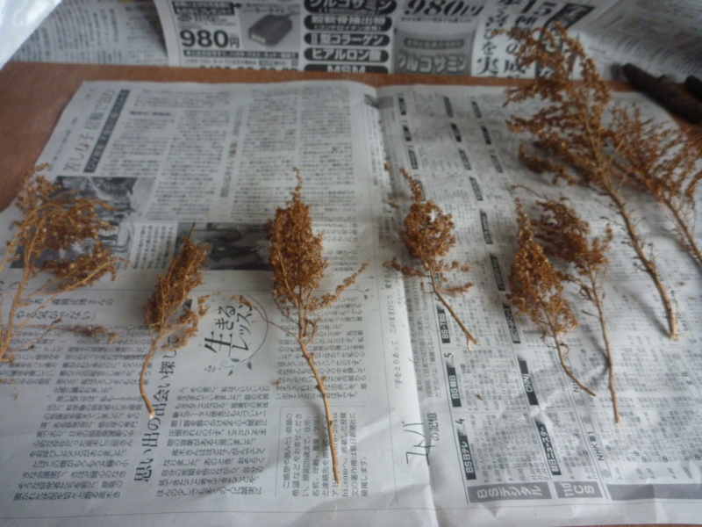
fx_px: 568
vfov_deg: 49.7
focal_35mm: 28
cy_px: 264
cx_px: 351
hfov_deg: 63.4
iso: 250
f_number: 3.3
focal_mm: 4.9
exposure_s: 1/30
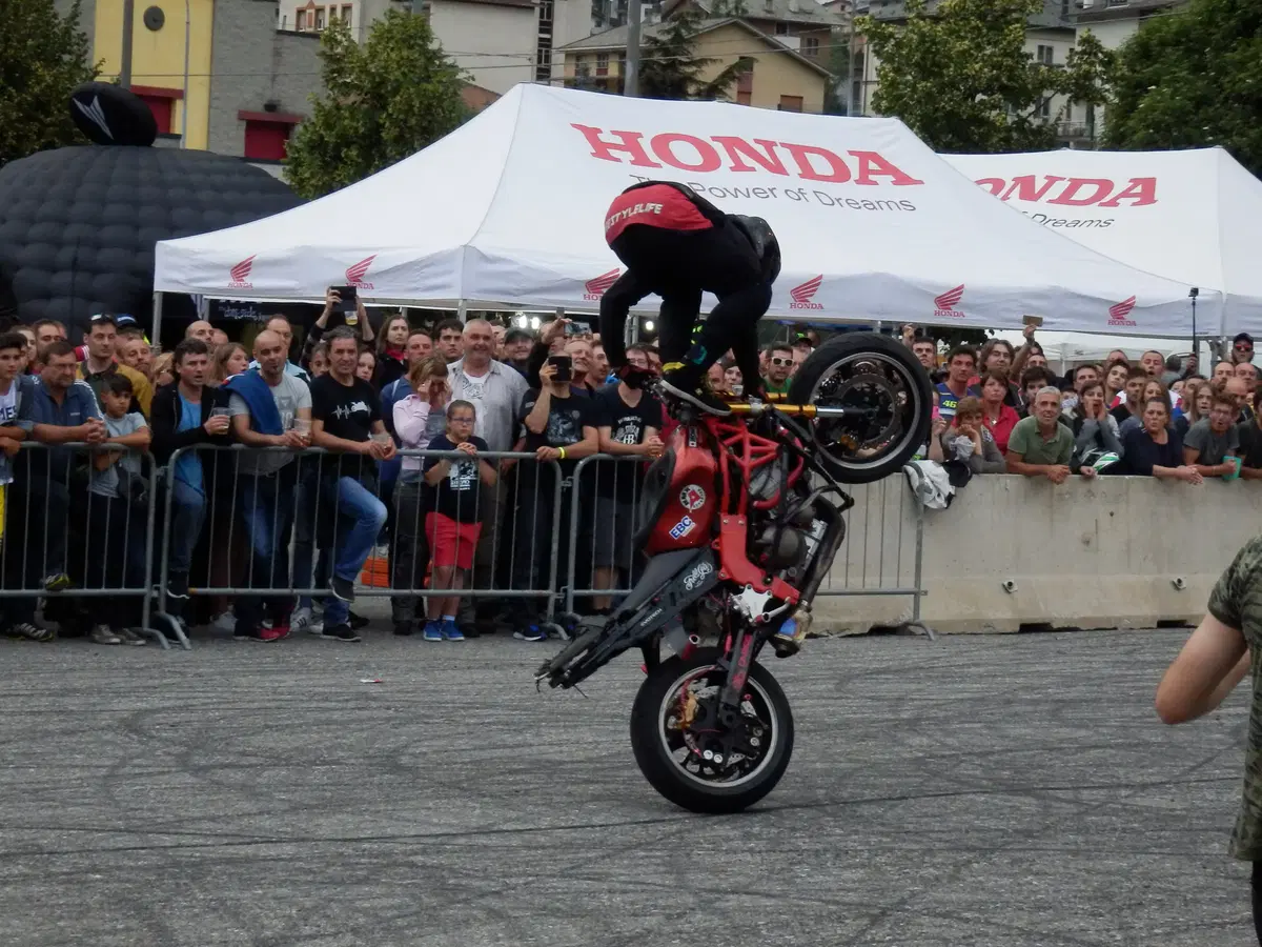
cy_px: 474
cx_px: 631
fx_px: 3536
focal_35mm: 97
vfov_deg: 15.2
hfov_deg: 20.2
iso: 640
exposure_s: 1/200
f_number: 4.9
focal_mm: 17.3
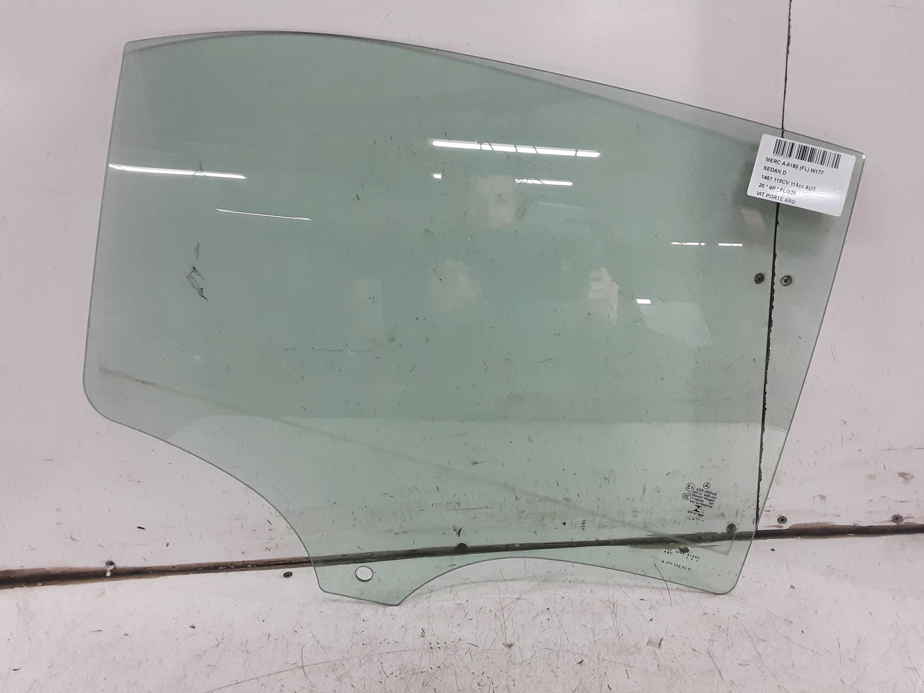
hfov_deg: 65.3
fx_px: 721
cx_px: 462
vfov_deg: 51.4
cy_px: 346
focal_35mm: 27
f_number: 1.9
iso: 125
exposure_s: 1/50
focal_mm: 2.91
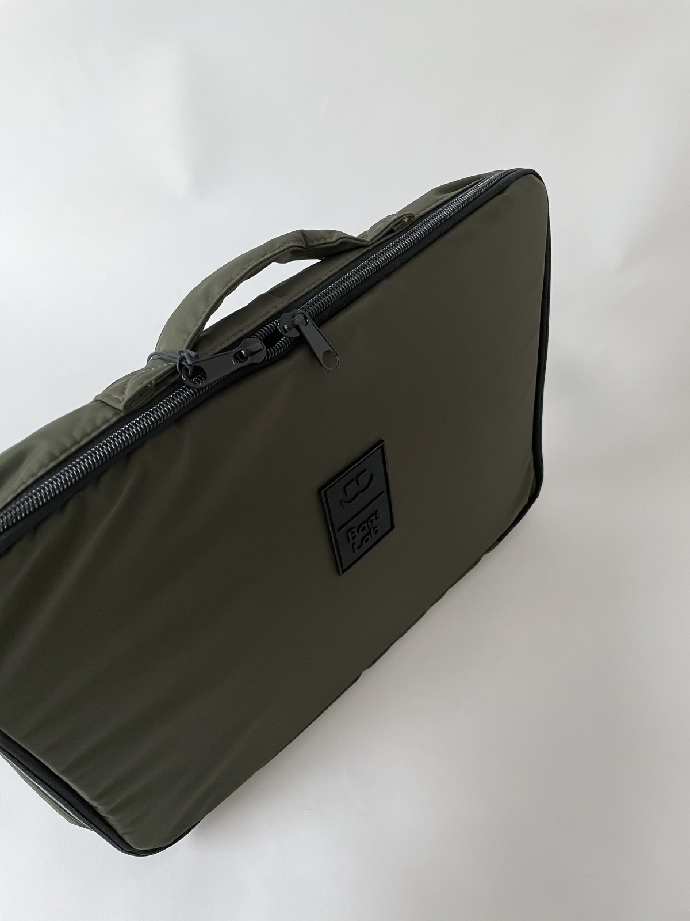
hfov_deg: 53.1
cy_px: 460
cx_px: 345
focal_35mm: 26
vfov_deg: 67.3
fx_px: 691
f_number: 1.6
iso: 125
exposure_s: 1/80
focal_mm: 4.2
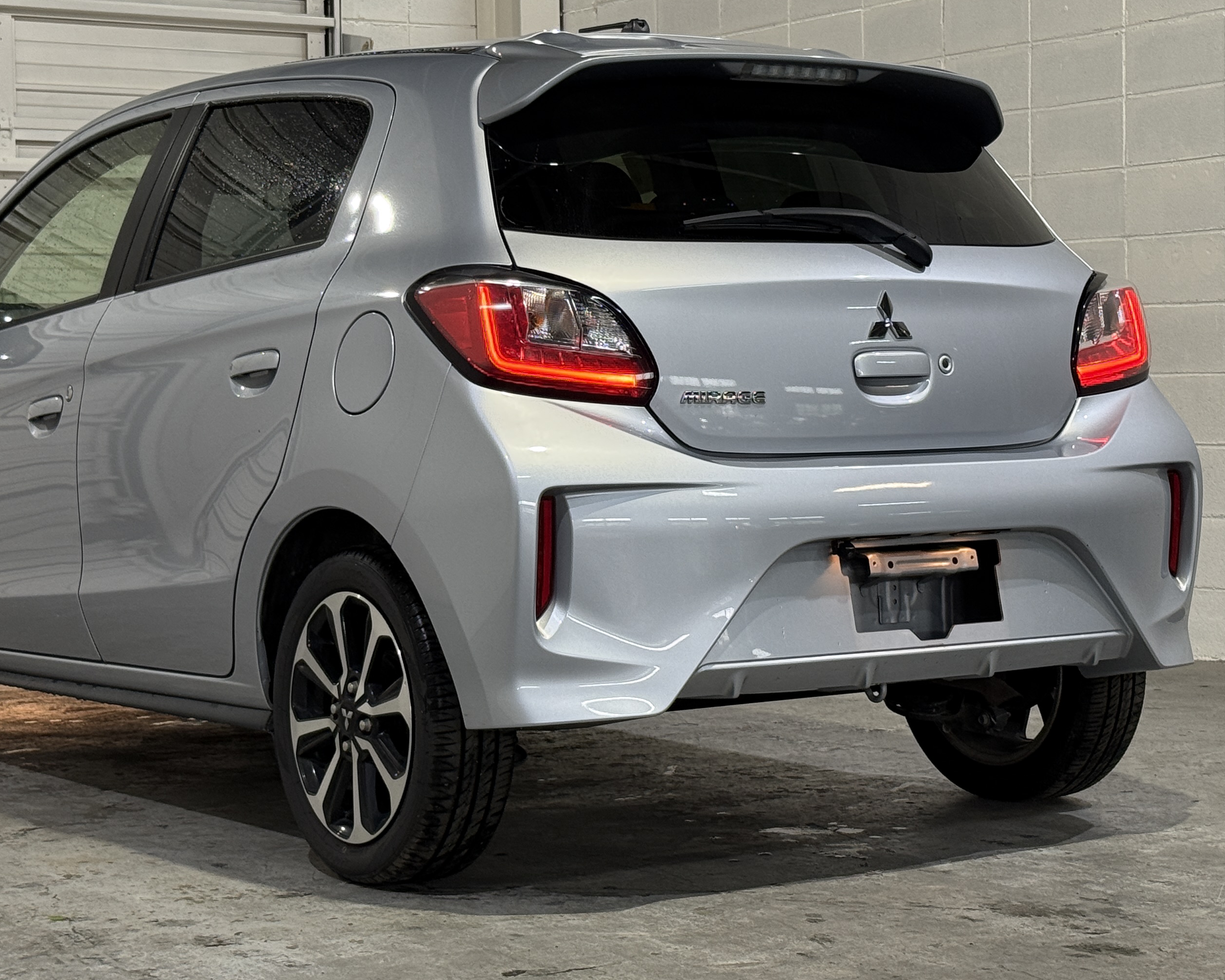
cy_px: 379
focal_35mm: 75
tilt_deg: -0.1
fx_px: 2719
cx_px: 545
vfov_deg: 20.4
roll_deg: +0.4
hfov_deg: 25.4
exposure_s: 1/60
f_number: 1.78
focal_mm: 6.76
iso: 80
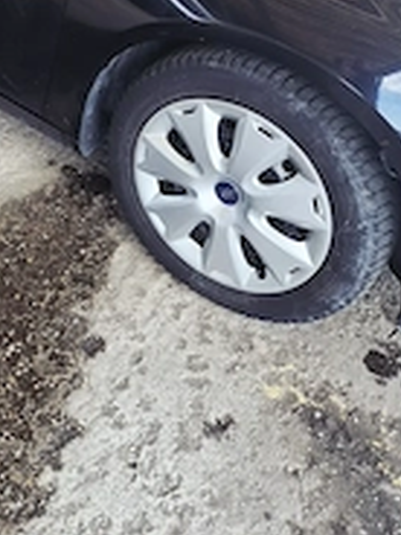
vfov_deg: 34.3
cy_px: -15
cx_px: -3
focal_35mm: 50
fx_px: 772
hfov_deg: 27.4
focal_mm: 5.4
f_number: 1.8
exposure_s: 1/180
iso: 64
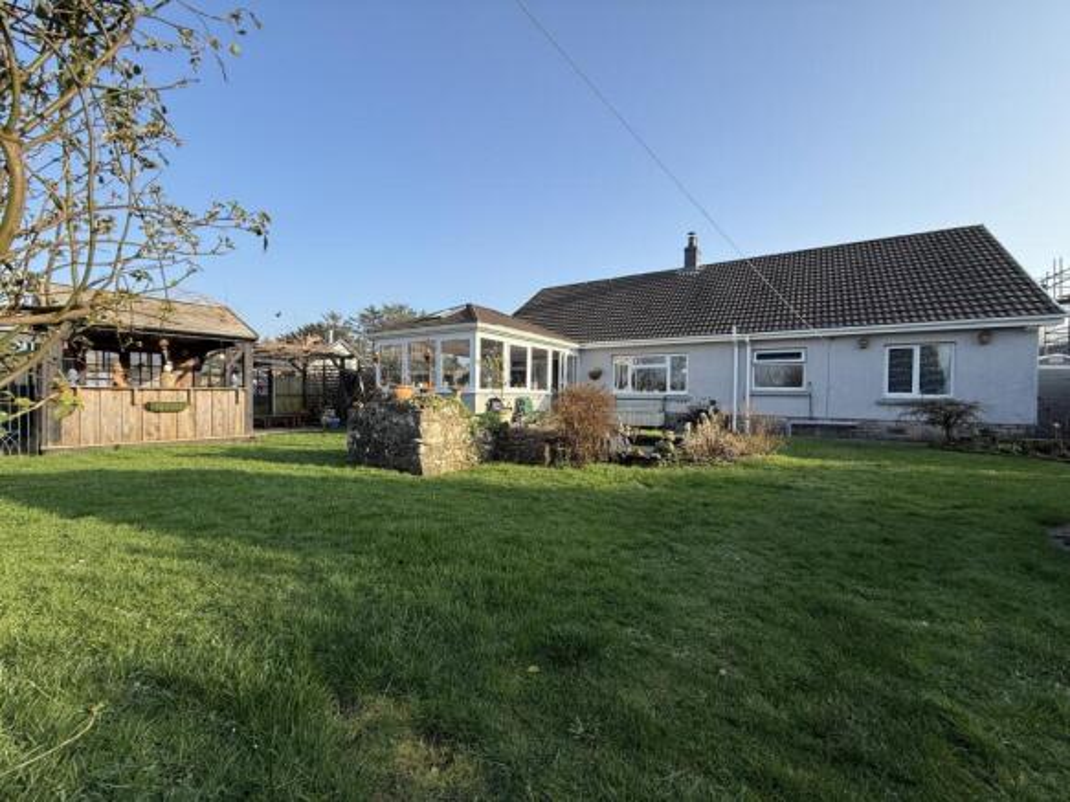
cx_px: 535
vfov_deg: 85.7
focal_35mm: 14
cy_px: 401
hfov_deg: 102.1
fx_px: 433
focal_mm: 2.22
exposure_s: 1/701
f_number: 2.2
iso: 50
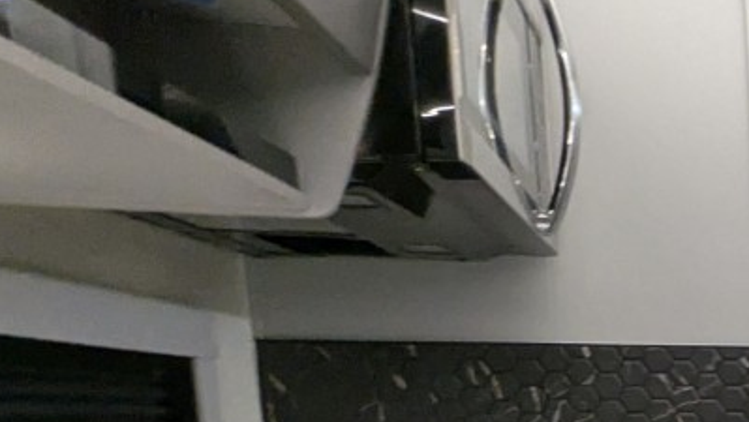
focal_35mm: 61
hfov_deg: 23.2
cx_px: 1262
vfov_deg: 18.3
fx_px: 1212
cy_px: 559
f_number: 2.2
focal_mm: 2.35
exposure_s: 1/120
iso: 203
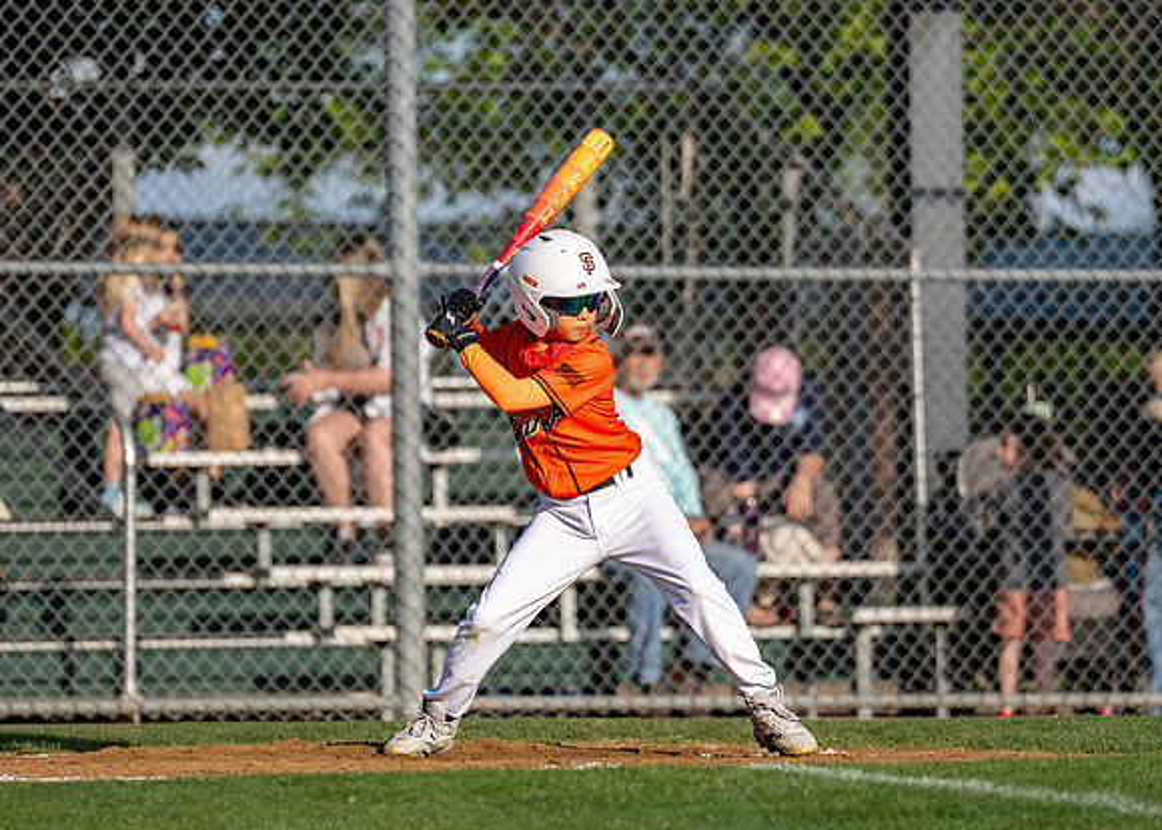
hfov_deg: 5.9
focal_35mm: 341
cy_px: 396
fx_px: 11248
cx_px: 553
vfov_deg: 4.2
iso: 160
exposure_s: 1/3200
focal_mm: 200
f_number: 2.8
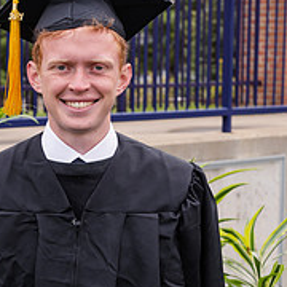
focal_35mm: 151
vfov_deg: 11.5
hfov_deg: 11.5
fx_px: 1416
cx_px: 56
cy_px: 210
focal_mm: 55
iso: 160
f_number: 5.6
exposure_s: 1/200
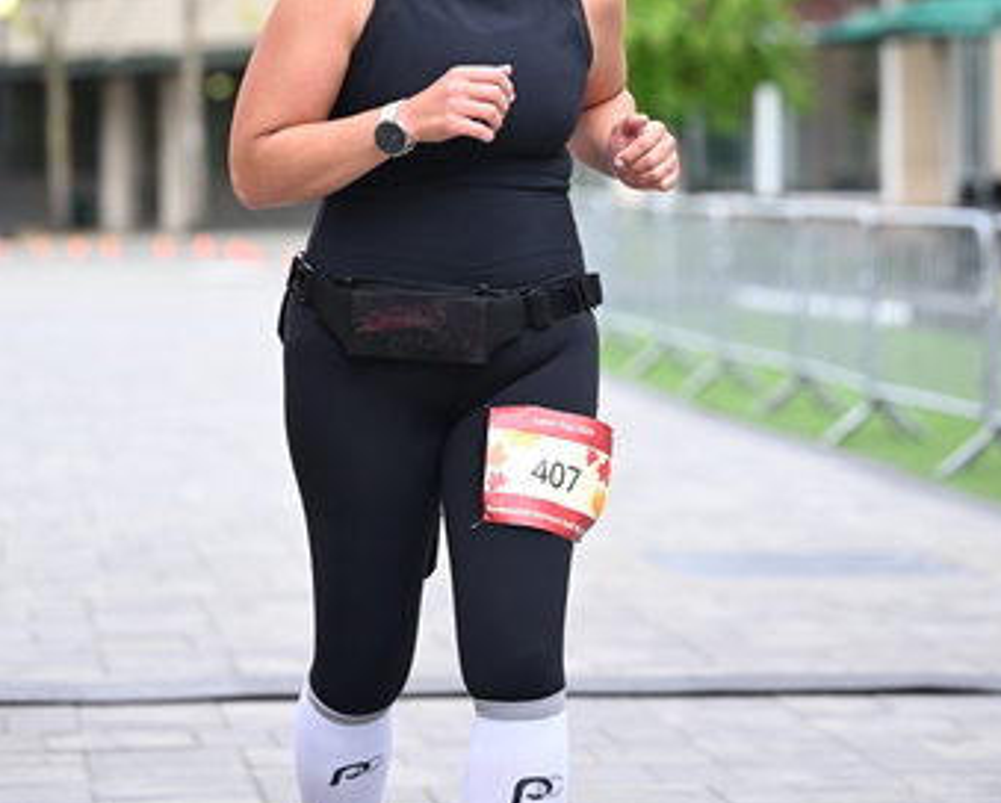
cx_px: 492
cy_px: 77
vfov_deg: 10.5
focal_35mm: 146
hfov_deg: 13.2
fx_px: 4330
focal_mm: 96
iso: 640
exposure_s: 1/1000
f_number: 2.8
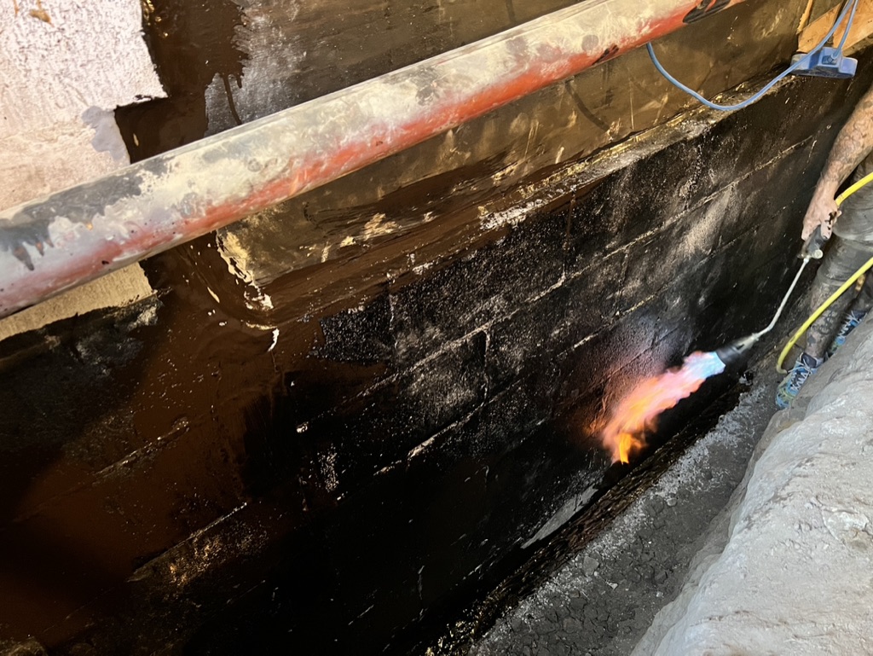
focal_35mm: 26
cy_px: 328
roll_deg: +1.4
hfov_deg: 67.3
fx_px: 656
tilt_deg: -41.3
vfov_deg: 53.1
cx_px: 436
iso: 500
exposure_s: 1/25
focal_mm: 5.7
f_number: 1.5
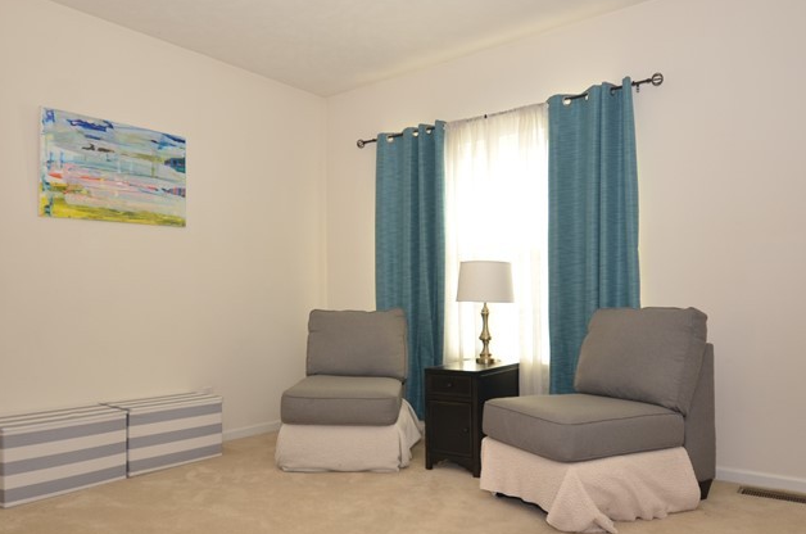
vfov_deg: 49.4
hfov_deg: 69.5
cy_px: 274
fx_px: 581
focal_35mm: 26
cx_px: 418
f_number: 5
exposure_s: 1/60
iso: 200
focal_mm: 10
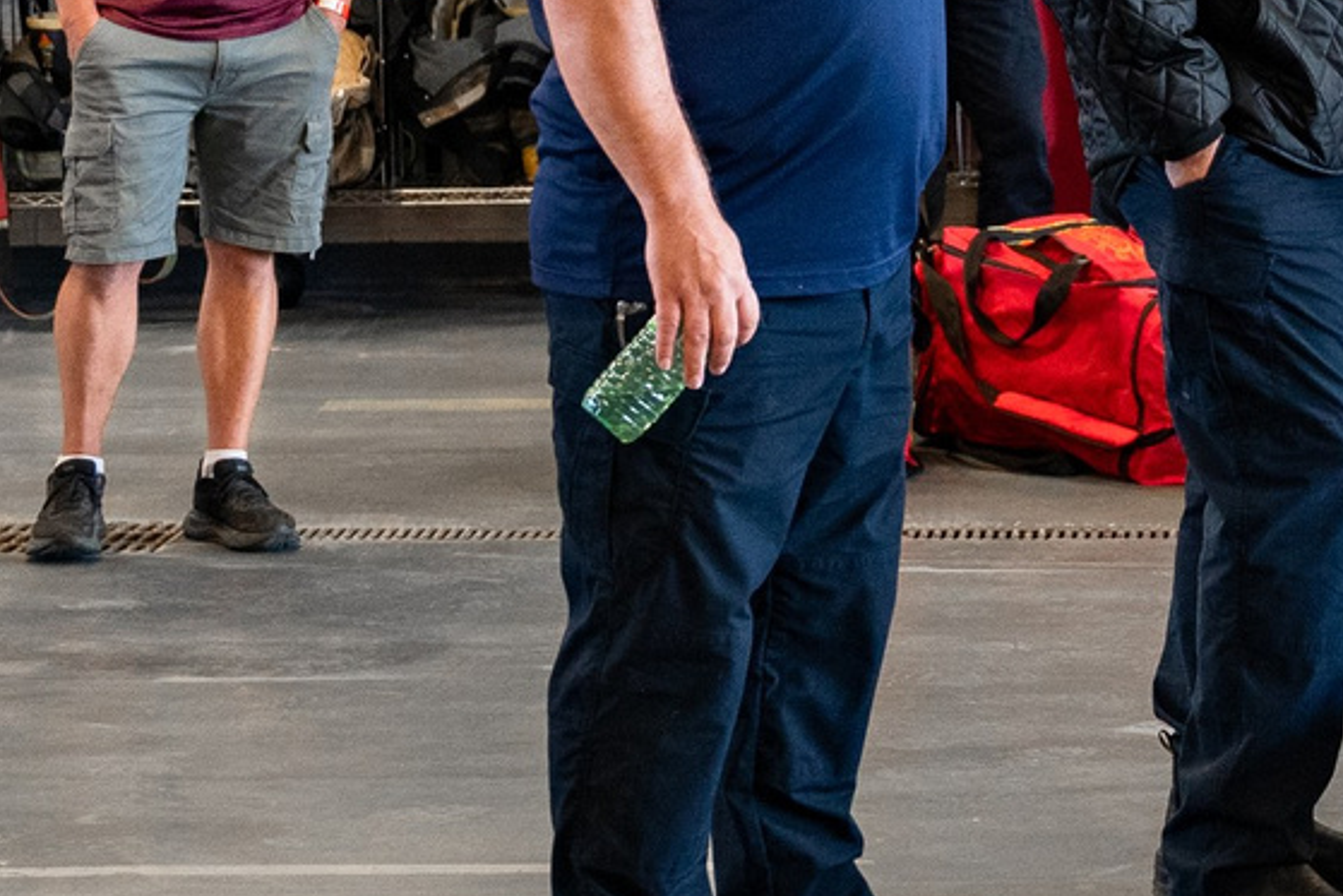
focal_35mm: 139
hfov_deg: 14.5
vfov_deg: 9.8
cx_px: 1343
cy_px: -59
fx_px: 5186
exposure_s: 1/200
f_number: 2.8
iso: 1000
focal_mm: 30.1
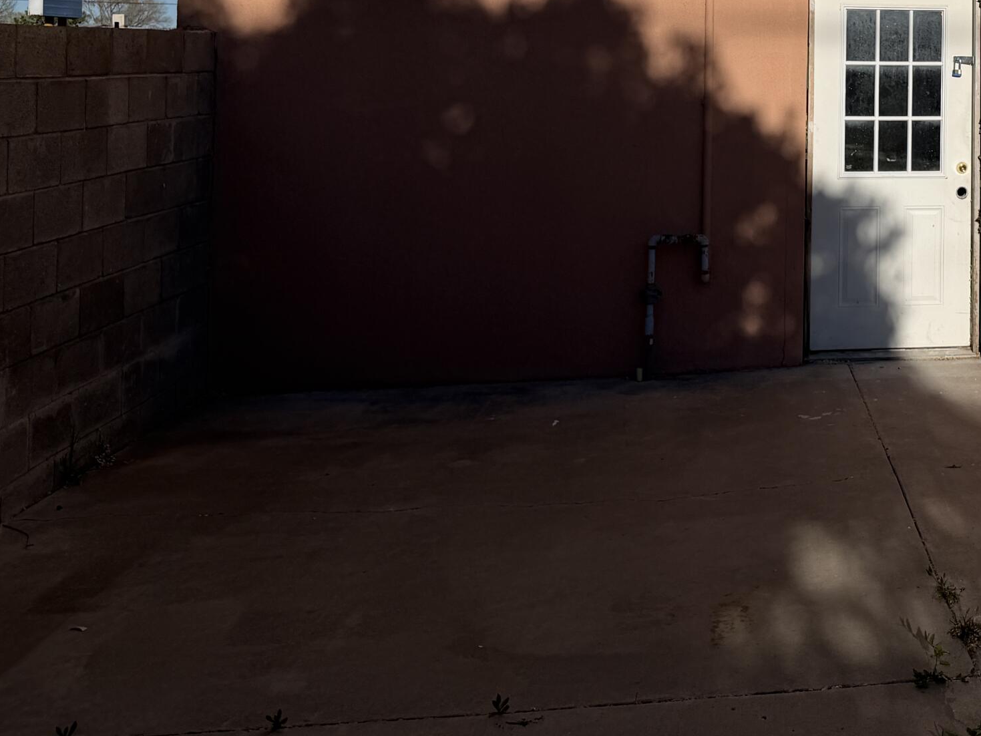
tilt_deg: +0.4
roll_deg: +2.3
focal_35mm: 49
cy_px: -3
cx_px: 963
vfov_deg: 27.9
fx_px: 1389
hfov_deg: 35.5
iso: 80
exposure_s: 1/11905
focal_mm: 6.76
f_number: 1.78
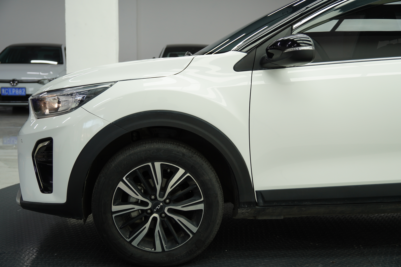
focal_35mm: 45
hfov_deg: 43.6
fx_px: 501
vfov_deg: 29.9
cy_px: 134
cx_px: 200
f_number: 2.8
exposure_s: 1/160
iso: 160
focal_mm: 30
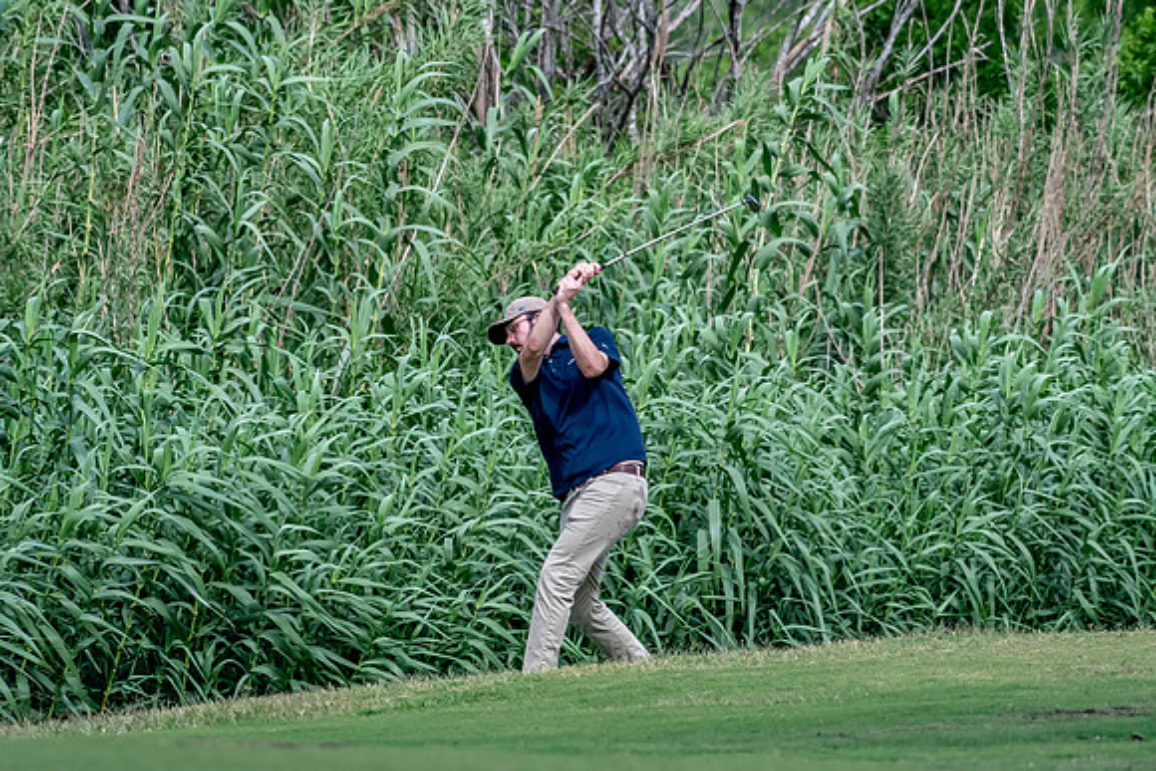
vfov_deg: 4.0
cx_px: 578
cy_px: 386
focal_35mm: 345
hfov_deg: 6.0
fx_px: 11080
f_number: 5.6
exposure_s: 1/2000
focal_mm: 230
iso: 1250
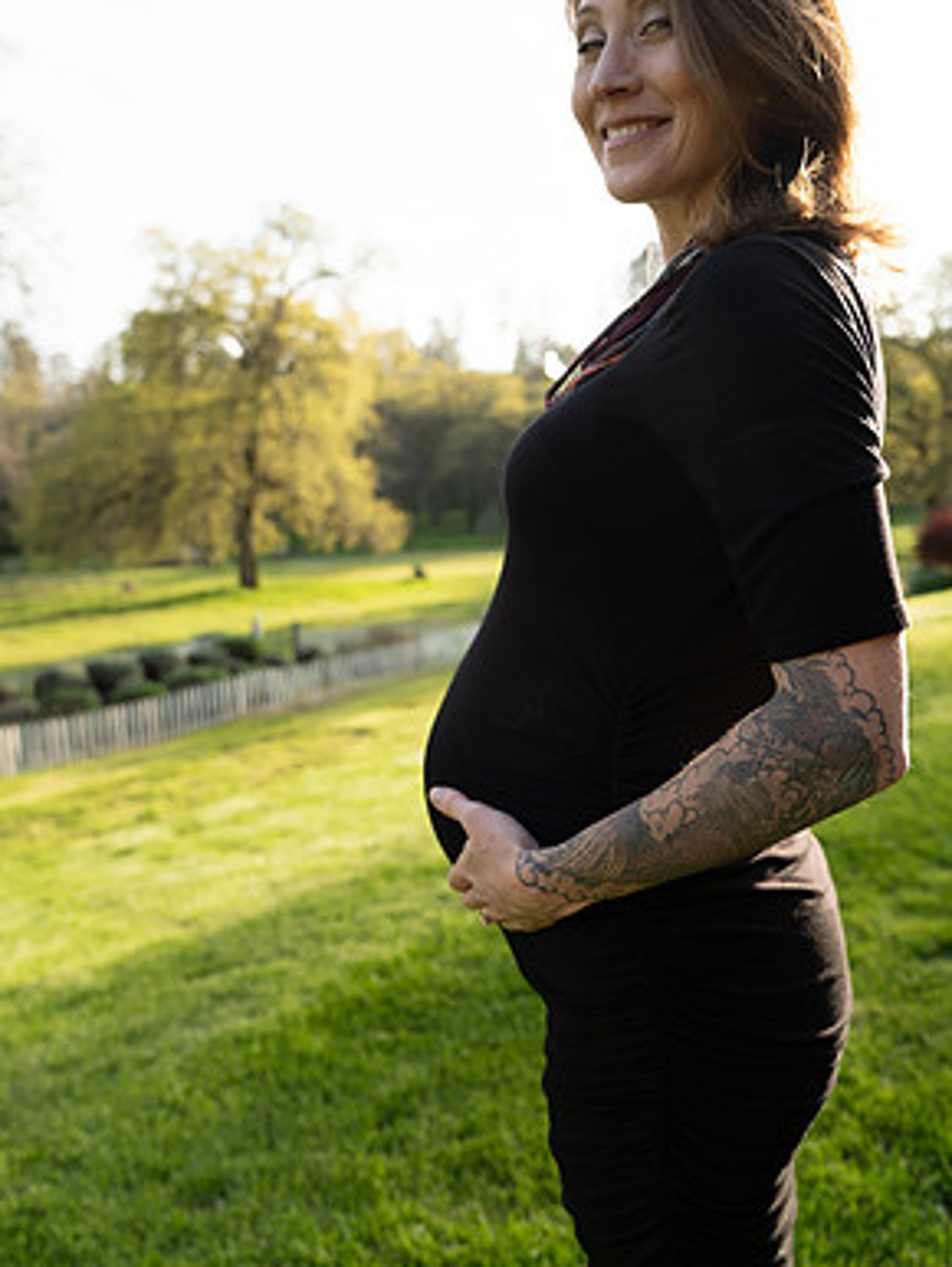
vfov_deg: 63.3
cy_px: 574
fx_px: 1026
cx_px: 479
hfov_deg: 49.8
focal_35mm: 28
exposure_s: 1/250
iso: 125
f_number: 3.5
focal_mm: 25
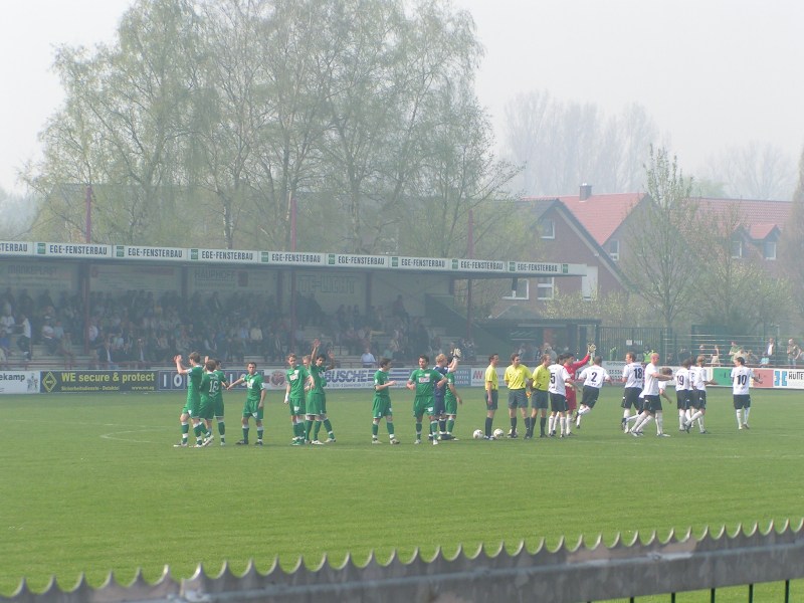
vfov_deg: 11.9
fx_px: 2903
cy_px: 302
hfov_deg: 15.8
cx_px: 402
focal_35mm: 125
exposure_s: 1/320
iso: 50
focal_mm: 19.1
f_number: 5.6
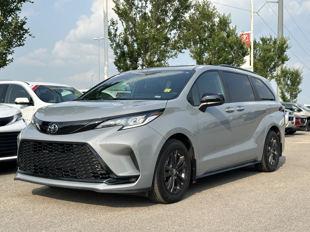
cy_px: 116
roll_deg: +0.3
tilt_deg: +1.6
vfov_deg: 30.3
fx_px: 430
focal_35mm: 48
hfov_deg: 39.7
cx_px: 155
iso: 64
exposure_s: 1/3058
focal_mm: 6.86
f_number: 1.78
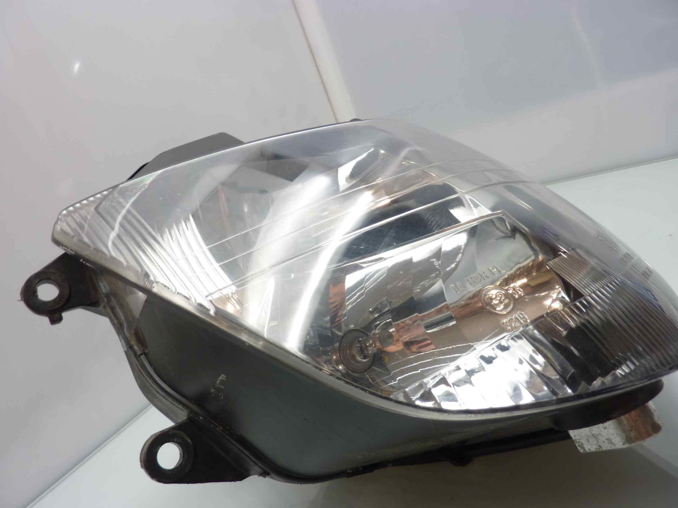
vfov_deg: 54.9
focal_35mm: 25
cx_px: 339
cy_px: 254
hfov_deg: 69.4
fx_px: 490
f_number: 3.3
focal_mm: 4.1
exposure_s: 1/15
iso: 80
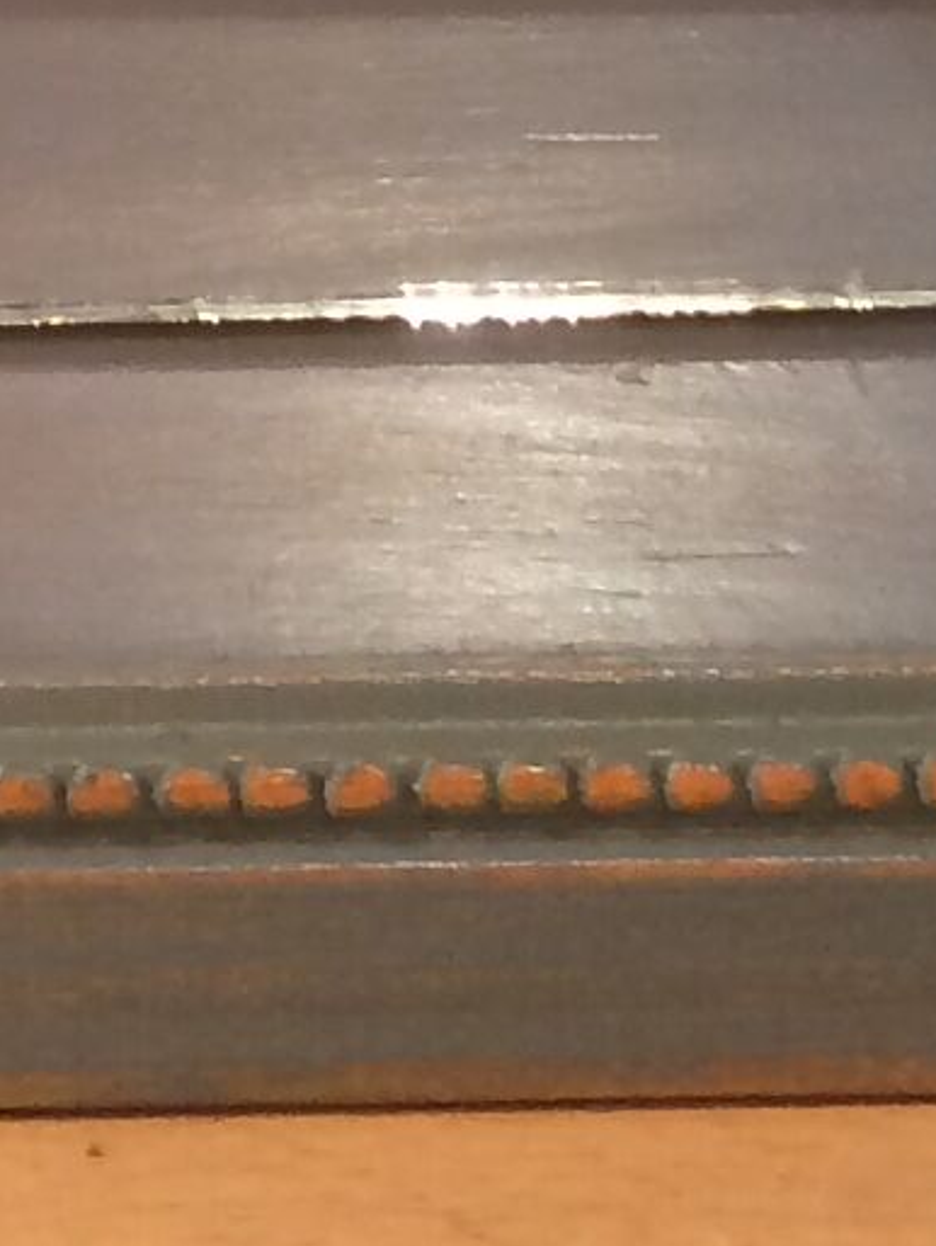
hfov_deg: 8.0
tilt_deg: -10.8
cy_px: -2109
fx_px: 6628
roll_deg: +1.7
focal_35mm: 184
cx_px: -296
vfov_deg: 9.2
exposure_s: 1/33
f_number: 2.2
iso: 100
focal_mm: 4.15
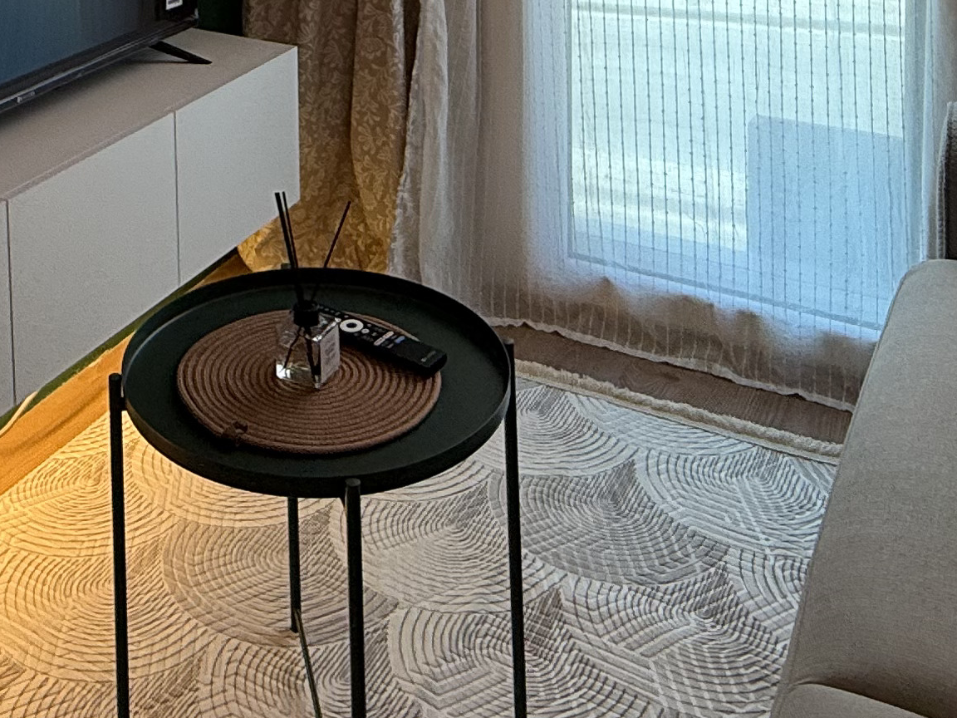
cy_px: -227
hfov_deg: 37.9
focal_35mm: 49
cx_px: 231
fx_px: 1355
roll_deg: +1.9
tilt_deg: -5.1
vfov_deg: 25.4
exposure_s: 1/162
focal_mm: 2.22
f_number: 2.2
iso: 50
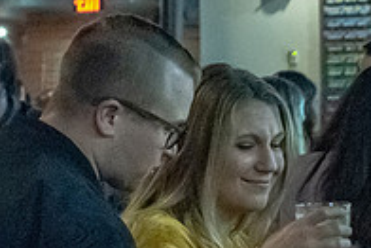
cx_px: -76
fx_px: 2527
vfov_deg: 5.6
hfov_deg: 8.3
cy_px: 85
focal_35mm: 245
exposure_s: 1/60
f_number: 2.8
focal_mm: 55
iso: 12800
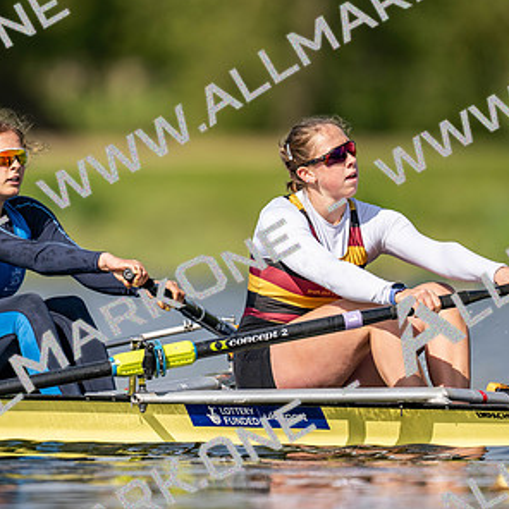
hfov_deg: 1.8
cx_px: 249
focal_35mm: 1001
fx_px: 16653
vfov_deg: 1.8
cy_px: 214
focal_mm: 600
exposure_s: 1/2500
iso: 250
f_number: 4
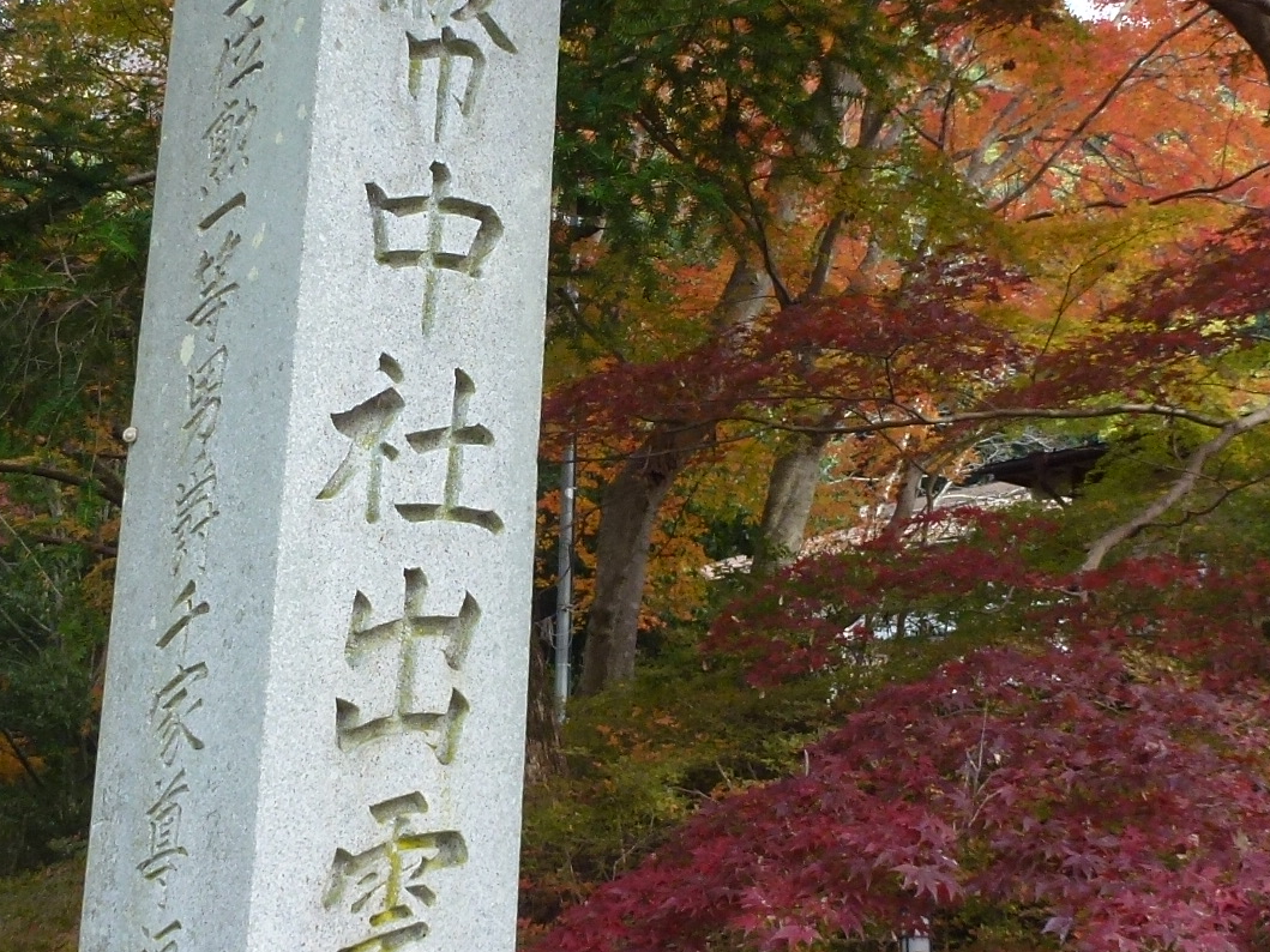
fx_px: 2128
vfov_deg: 25.2
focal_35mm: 58
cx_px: 643
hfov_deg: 33.2
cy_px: 576
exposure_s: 1/125
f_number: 3.5
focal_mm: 4.3
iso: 100
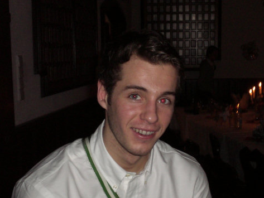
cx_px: 151
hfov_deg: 28.1
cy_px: 117
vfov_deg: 21.3
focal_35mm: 69
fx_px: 526
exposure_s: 1/60
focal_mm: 8.44
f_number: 3.6
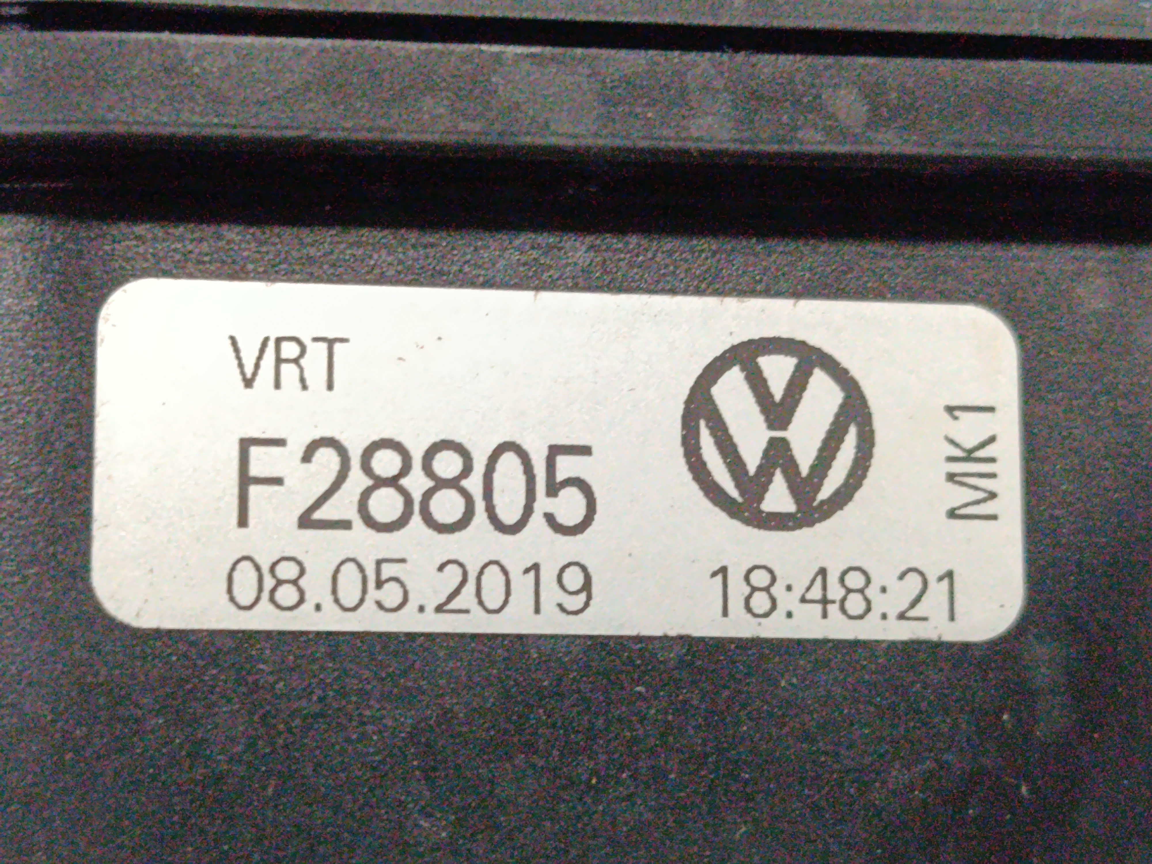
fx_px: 2795
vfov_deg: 17.6
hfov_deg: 23.3
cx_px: 576
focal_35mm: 84
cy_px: 432
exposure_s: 1/50
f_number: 1.7
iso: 804
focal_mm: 5.24
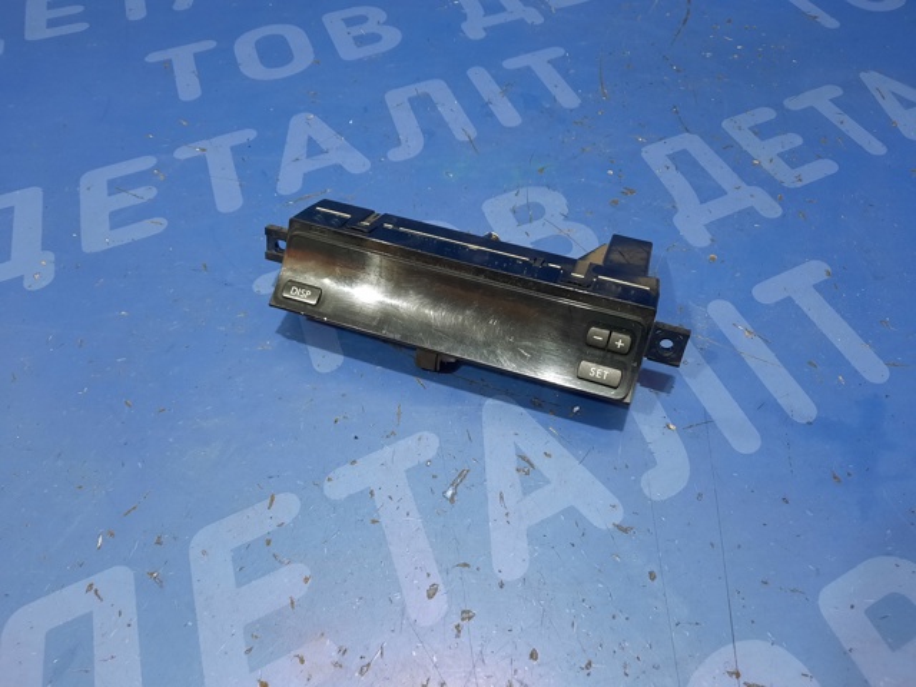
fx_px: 662
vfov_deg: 54.9
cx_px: 458
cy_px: 344
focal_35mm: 25
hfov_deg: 69.4
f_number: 2
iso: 320
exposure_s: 1/33
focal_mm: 4.6
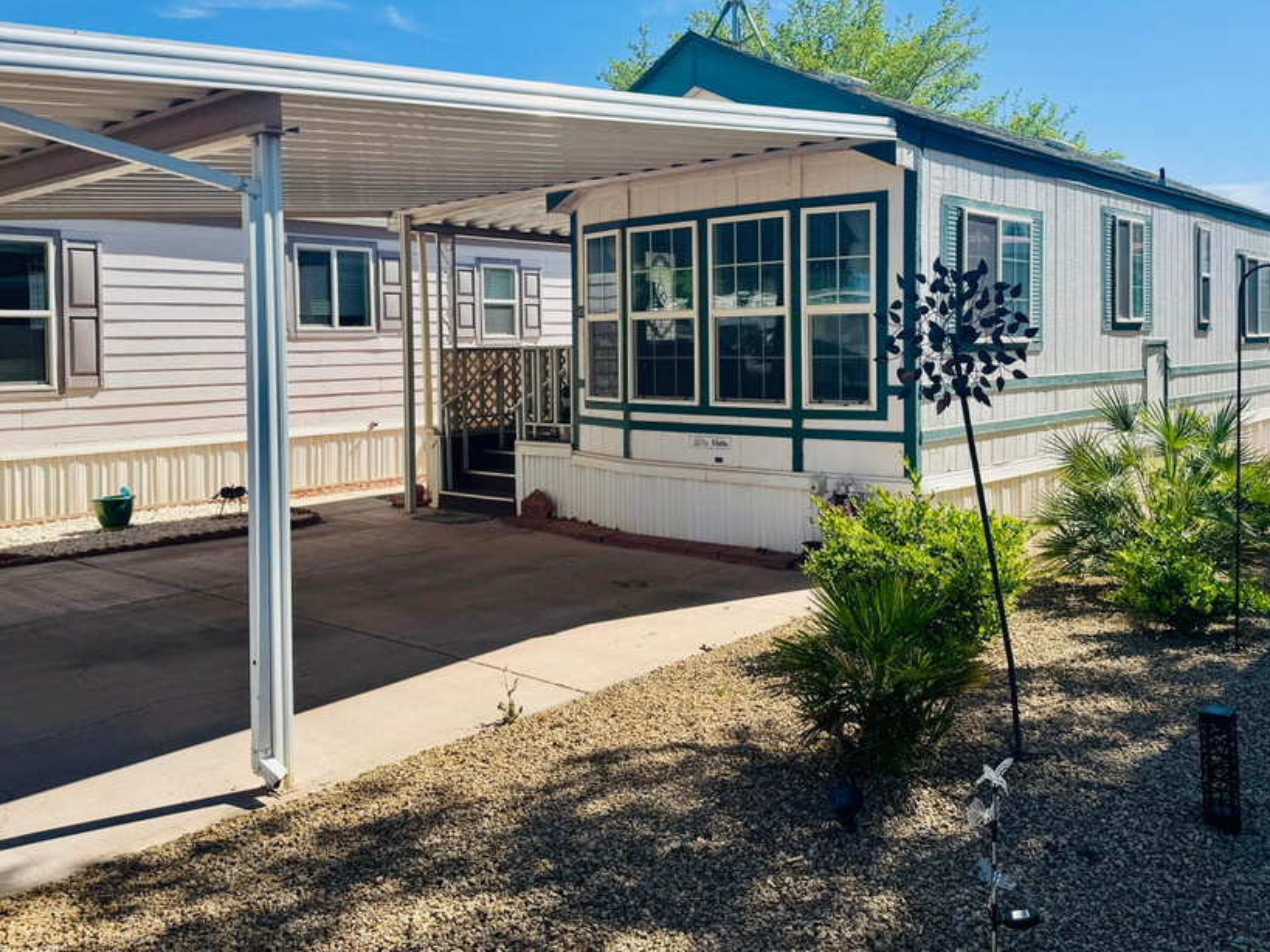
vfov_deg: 46.5
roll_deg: +0.3
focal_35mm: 30
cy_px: 369
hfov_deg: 60.0
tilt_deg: -2.4
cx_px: 657
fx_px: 1100
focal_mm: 6.76
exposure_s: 1/4608
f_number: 1.78
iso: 80
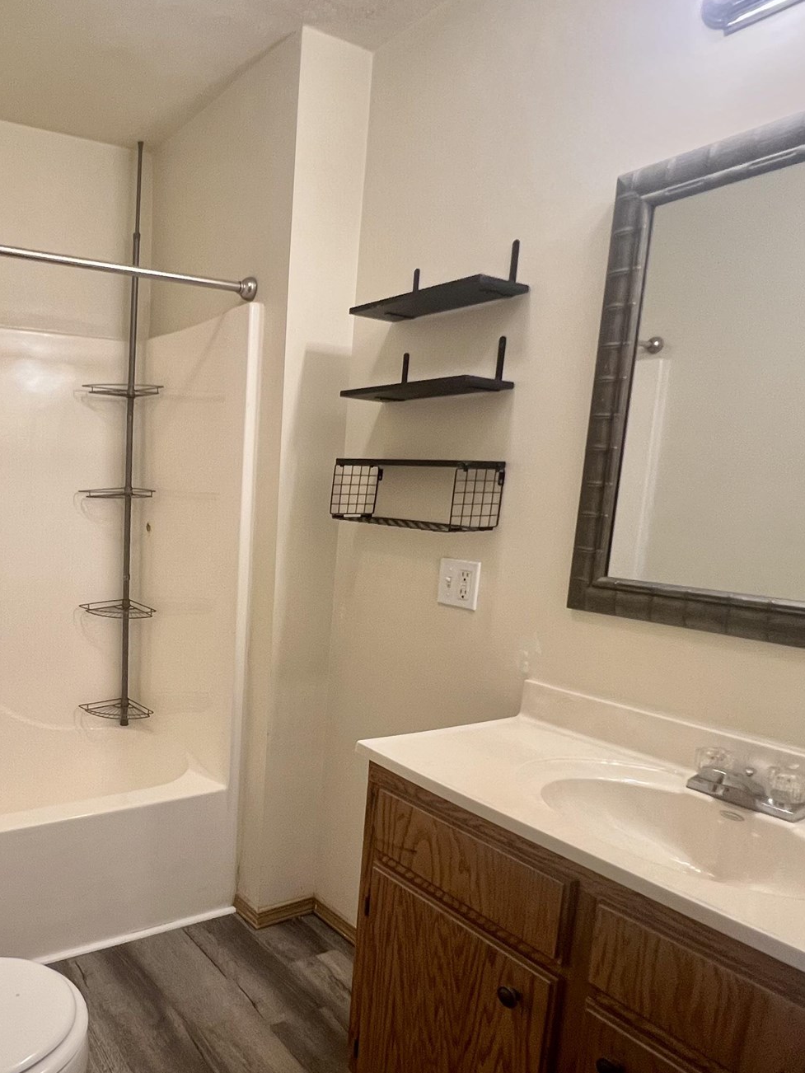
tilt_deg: -10.0
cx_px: 154
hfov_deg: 54.6
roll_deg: -1.8
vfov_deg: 73.4
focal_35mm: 23
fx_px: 713
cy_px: 624
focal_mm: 1.57
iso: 200
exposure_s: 1/120
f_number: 1.8
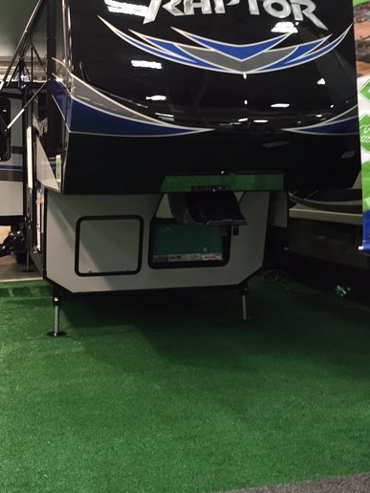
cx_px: 116
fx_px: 641
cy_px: 150
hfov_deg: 31.9
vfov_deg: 41.3
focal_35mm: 45
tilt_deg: -0.4
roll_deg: +0.0
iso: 80
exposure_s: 1/30
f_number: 2.2
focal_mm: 4.15
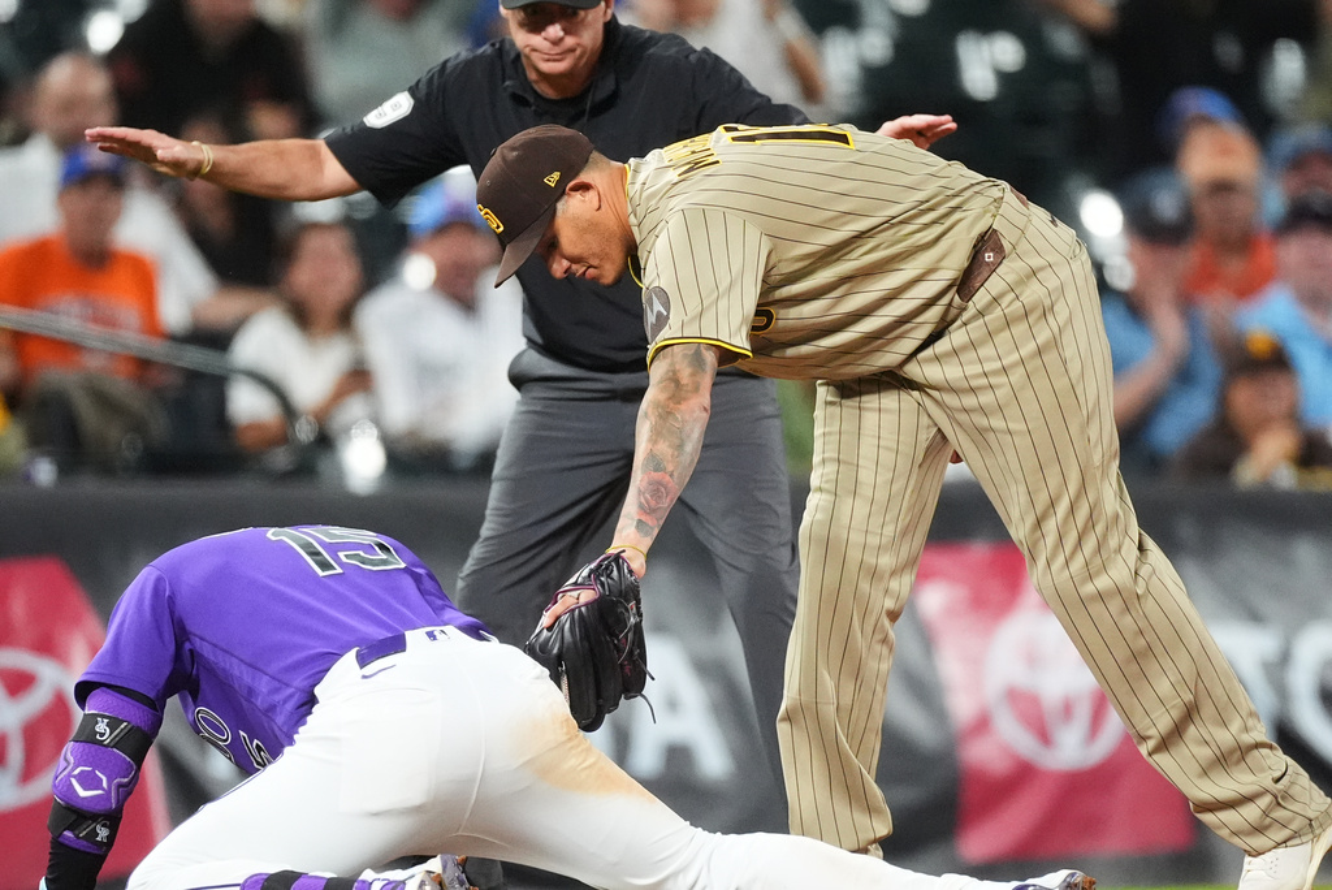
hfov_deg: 2.3
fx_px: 33317
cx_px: 666
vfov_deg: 1.5
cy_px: 445
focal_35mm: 900
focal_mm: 600
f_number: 4
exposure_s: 1/1600
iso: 6400
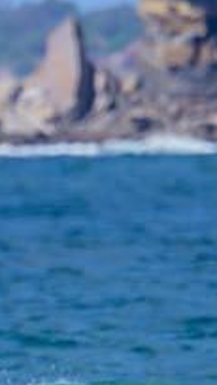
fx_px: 28850
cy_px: 398
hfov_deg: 0.4
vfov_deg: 0.8
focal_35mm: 2825
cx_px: -173
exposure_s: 1/2000
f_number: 11
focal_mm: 800
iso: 900
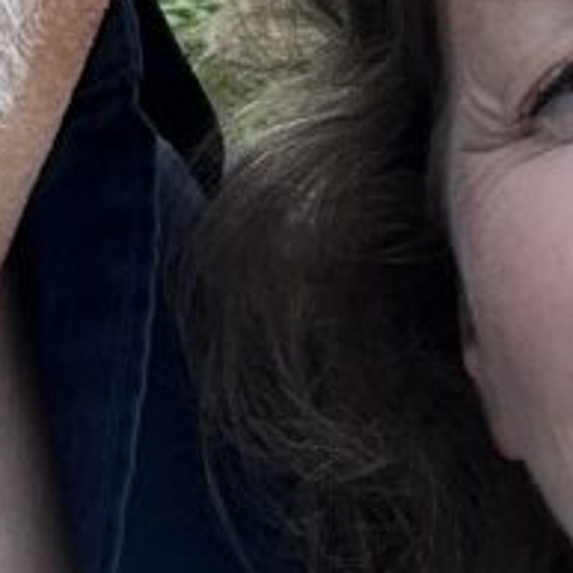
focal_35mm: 190
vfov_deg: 8.5
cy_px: -718
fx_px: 3558
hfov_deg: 9.2
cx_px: 255
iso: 32
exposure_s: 1/200
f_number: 2.2
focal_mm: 2.71
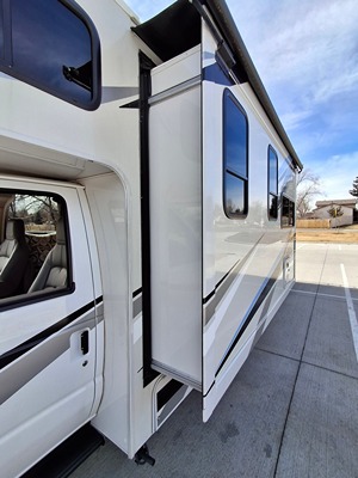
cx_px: 179
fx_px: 221
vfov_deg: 94.5
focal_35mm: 16
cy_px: 239
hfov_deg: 78.1
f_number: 2.2
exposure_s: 1/860
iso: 40
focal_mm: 1.64
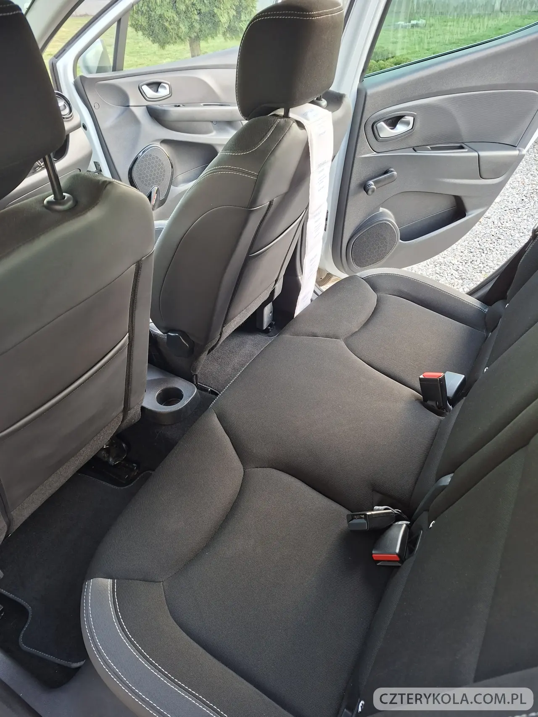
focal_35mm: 23
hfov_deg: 58.9
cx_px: 269
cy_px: 358
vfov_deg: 73.9
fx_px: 477
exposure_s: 1/33
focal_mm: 5.54
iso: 320
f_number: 1.8
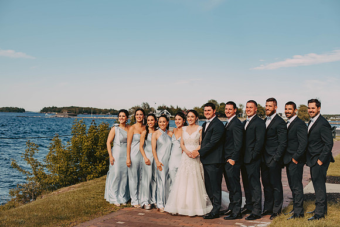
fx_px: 472
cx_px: 170
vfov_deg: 27.0
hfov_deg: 39.6
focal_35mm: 50
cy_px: 114
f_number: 4
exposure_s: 1/4000
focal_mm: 50
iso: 200
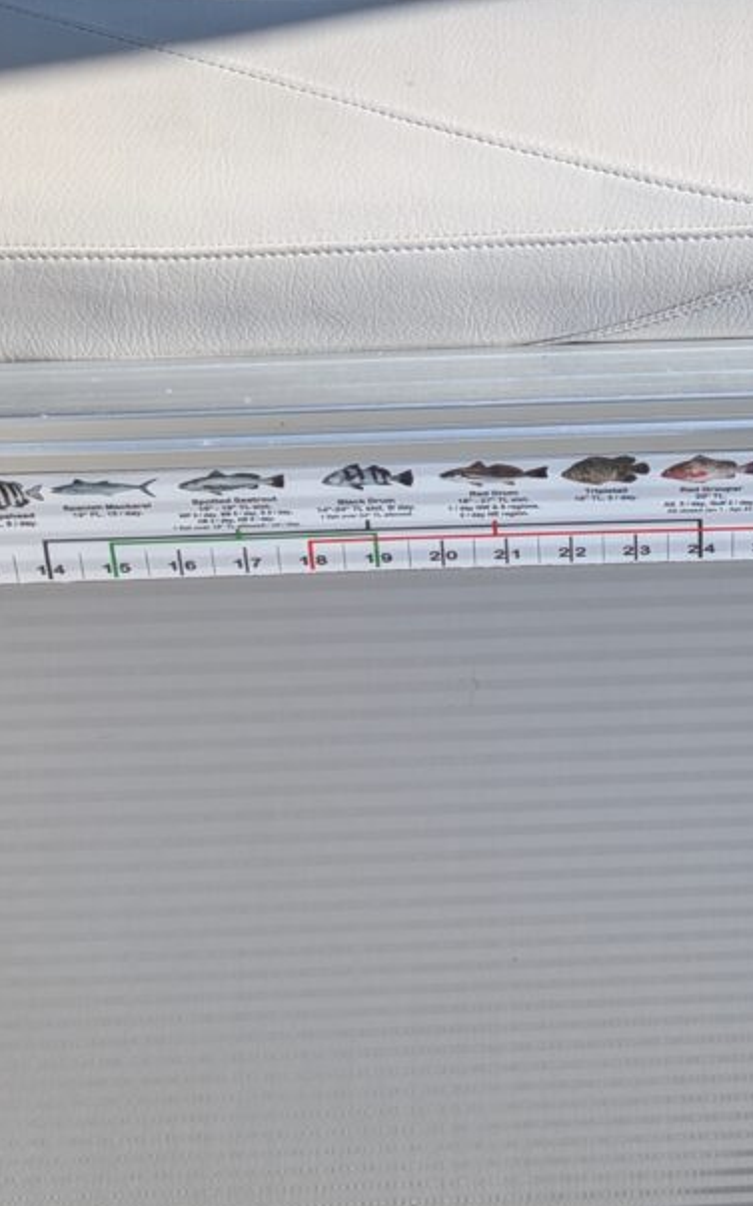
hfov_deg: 12.0
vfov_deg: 18.4
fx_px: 3550
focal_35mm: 108
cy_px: -172
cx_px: 787
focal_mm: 6.9
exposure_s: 1/1332
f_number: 1.68
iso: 21
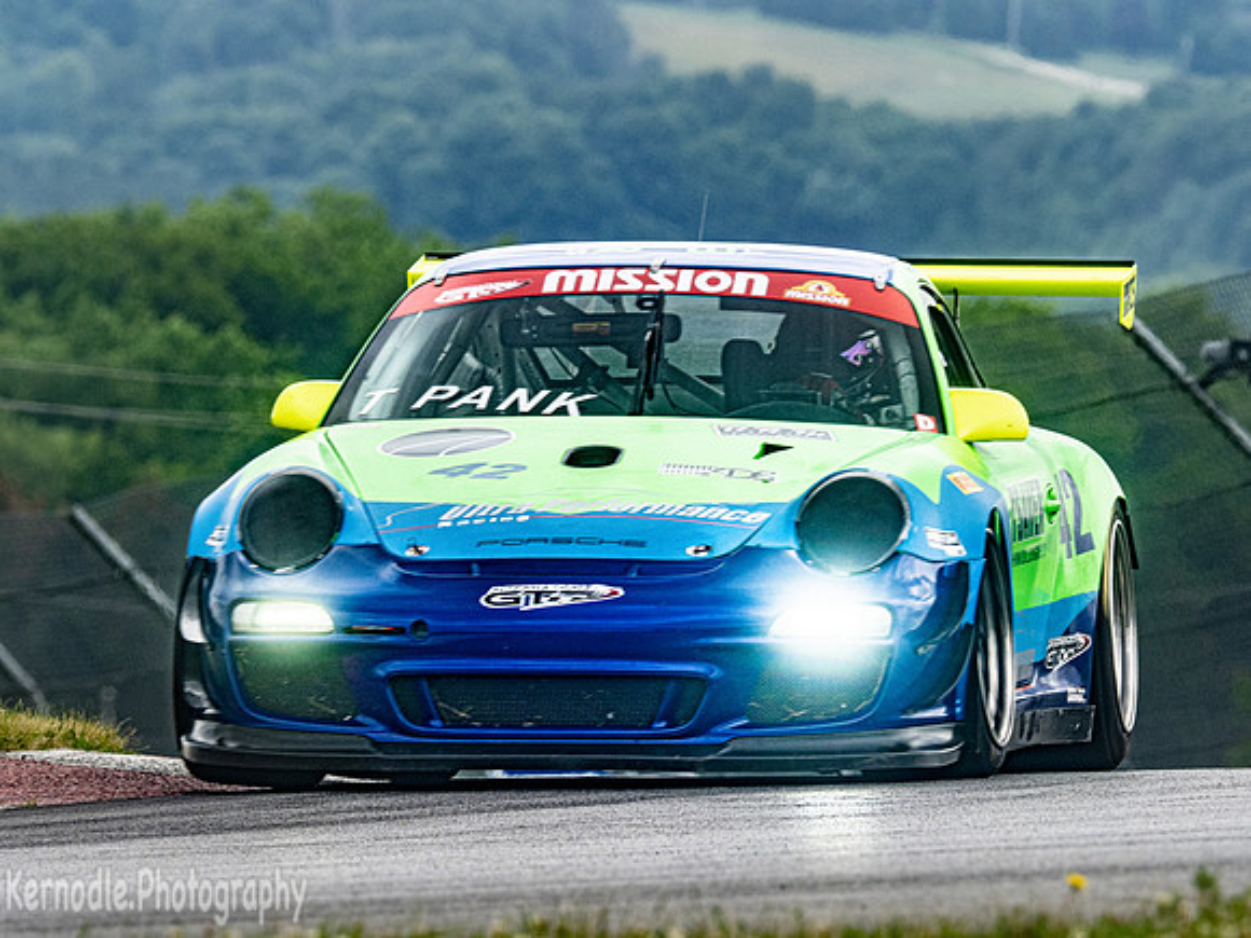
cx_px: 626
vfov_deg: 1.8
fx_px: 30393
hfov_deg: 2.4
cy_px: 469
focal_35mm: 841
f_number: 9
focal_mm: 420
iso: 320
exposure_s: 1/320
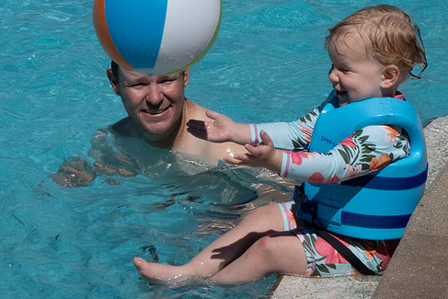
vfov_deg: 8.6
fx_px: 1992
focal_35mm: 160
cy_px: 145
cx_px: 192
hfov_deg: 12.8
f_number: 8
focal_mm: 20.6
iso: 80
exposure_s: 1/500
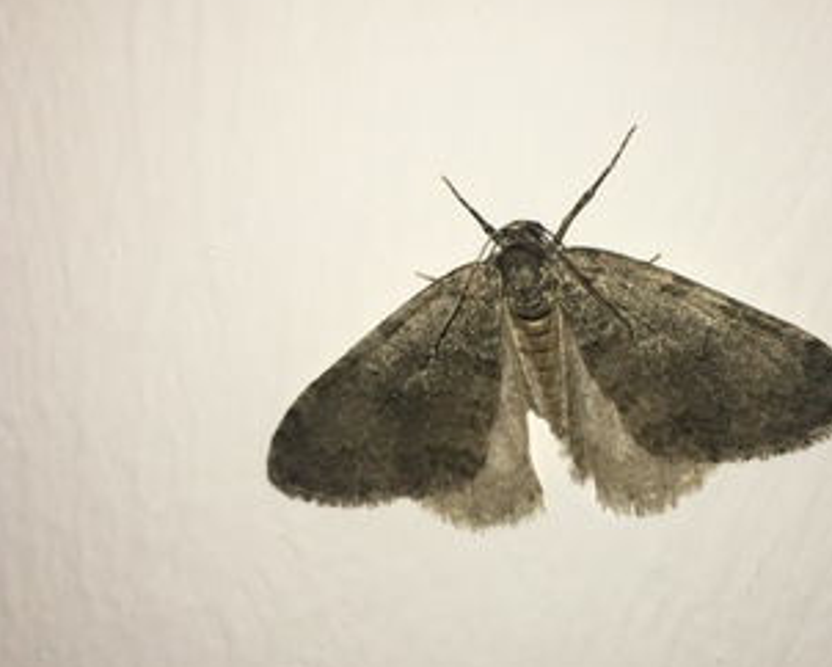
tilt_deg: -12.1
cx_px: 584
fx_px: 1478
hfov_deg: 31.1
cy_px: 331
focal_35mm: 60
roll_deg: -1.1
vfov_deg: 25.4
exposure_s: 1/916
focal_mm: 4.15
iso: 25
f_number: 2.2
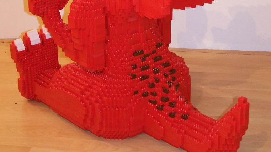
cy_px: 13
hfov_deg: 25.9
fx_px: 589
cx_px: 135
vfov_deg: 14.6
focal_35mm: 82
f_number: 3.1
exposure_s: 1/2
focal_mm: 9.3
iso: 140
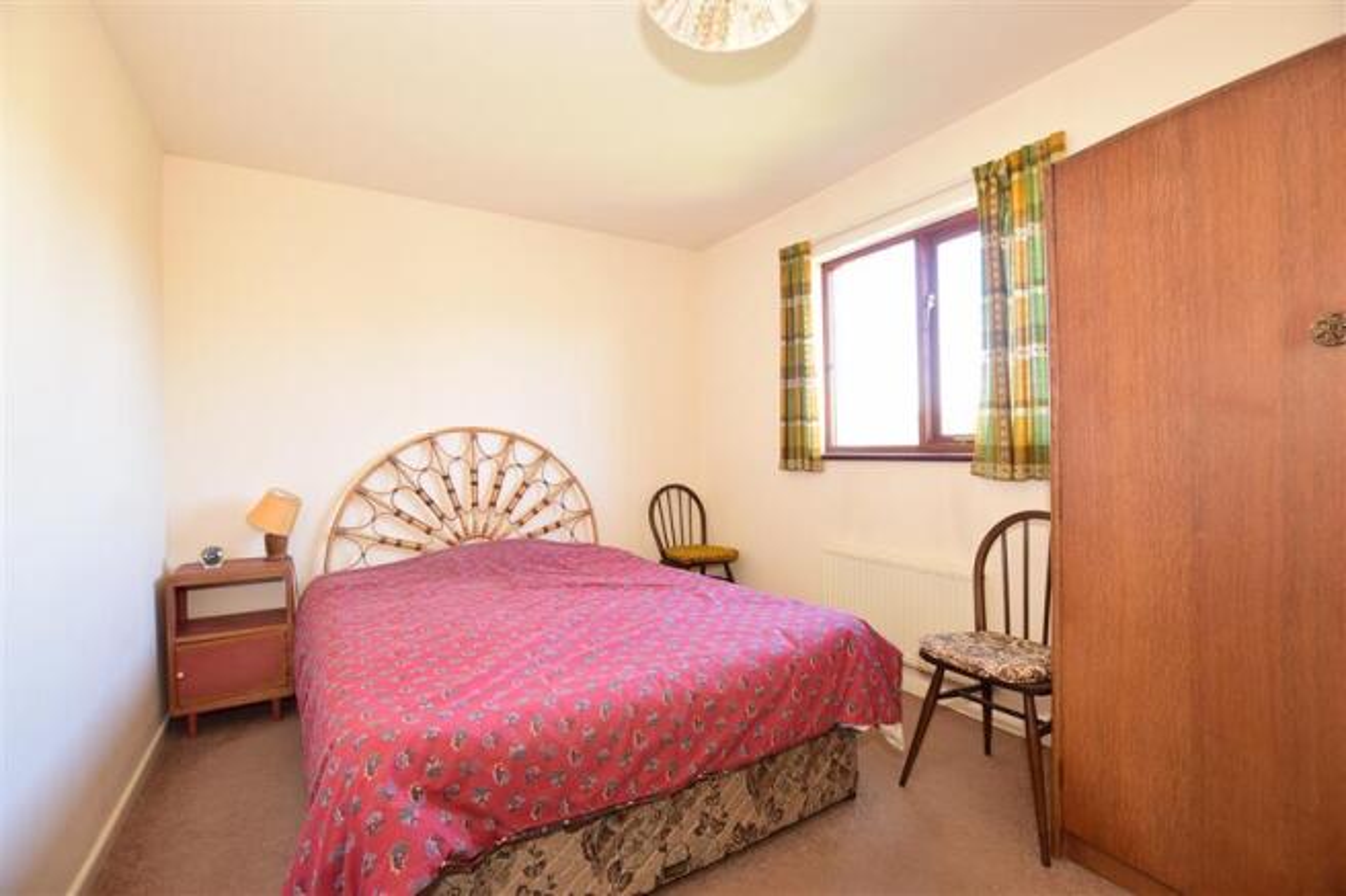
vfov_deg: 77.3
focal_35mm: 15
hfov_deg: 100.4
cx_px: 673
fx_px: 561
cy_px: 448
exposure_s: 1/13
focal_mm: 10
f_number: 5
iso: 200
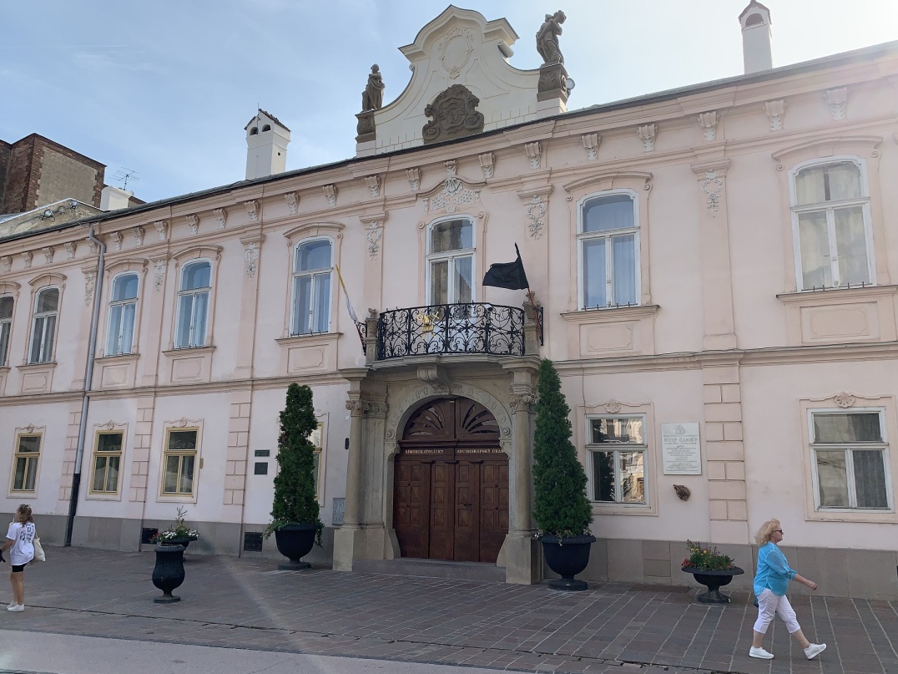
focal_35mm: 29
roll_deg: -1.2
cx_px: 443
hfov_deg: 61.7
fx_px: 752
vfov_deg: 48.2
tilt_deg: +12.8
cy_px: 348
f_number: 1.8
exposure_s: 1/1610
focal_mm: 4.25
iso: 25
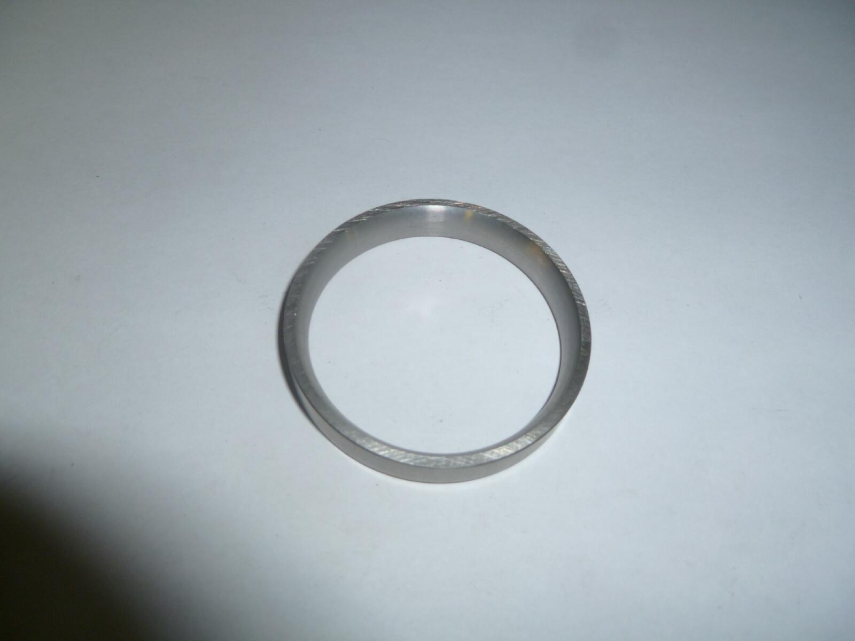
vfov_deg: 49.7
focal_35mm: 28
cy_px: 320
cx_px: 428
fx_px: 692
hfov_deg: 63.4
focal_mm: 5
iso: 100
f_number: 3.3
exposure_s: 1/30
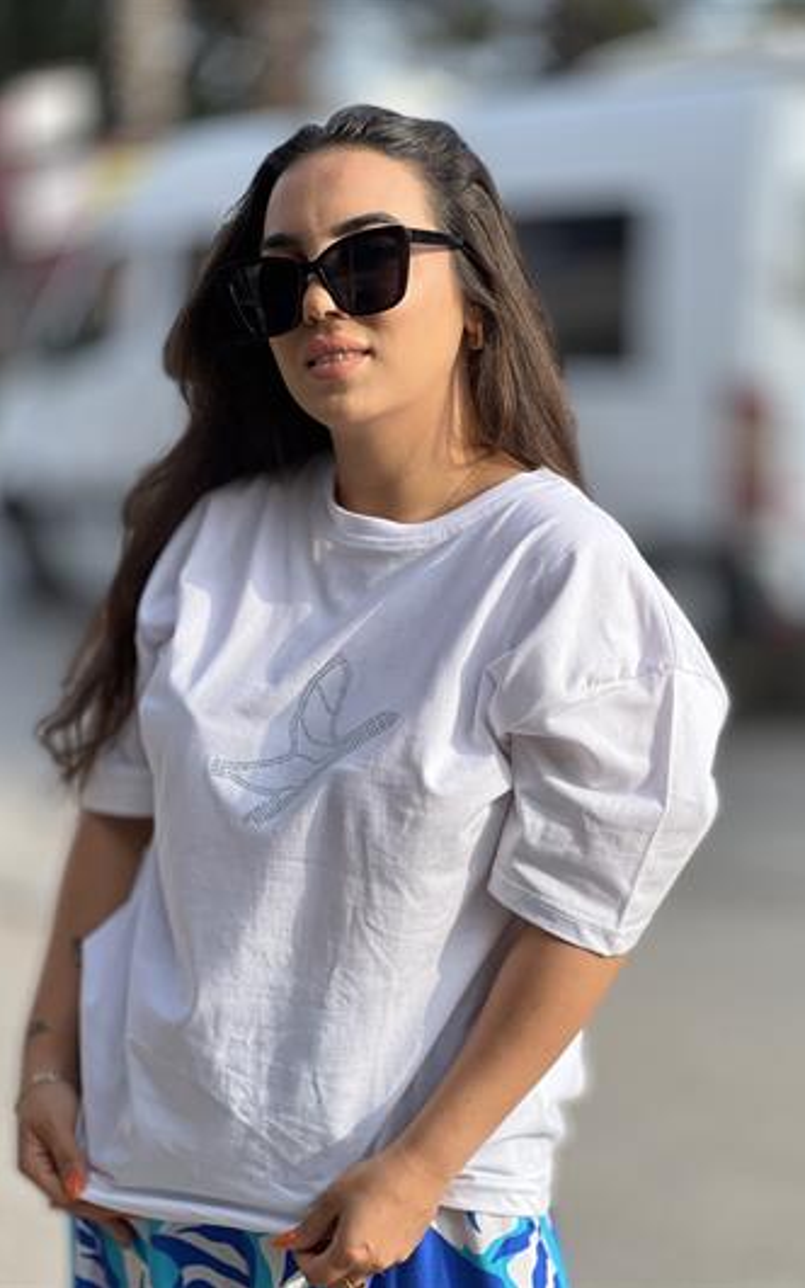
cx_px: 444
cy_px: 644
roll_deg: -1.6
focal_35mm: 82
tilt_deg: -4.8
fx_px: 2878
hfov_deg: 15.9
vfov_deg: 25.2
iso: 25
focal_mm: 9
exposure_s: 1/187
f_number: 2.8
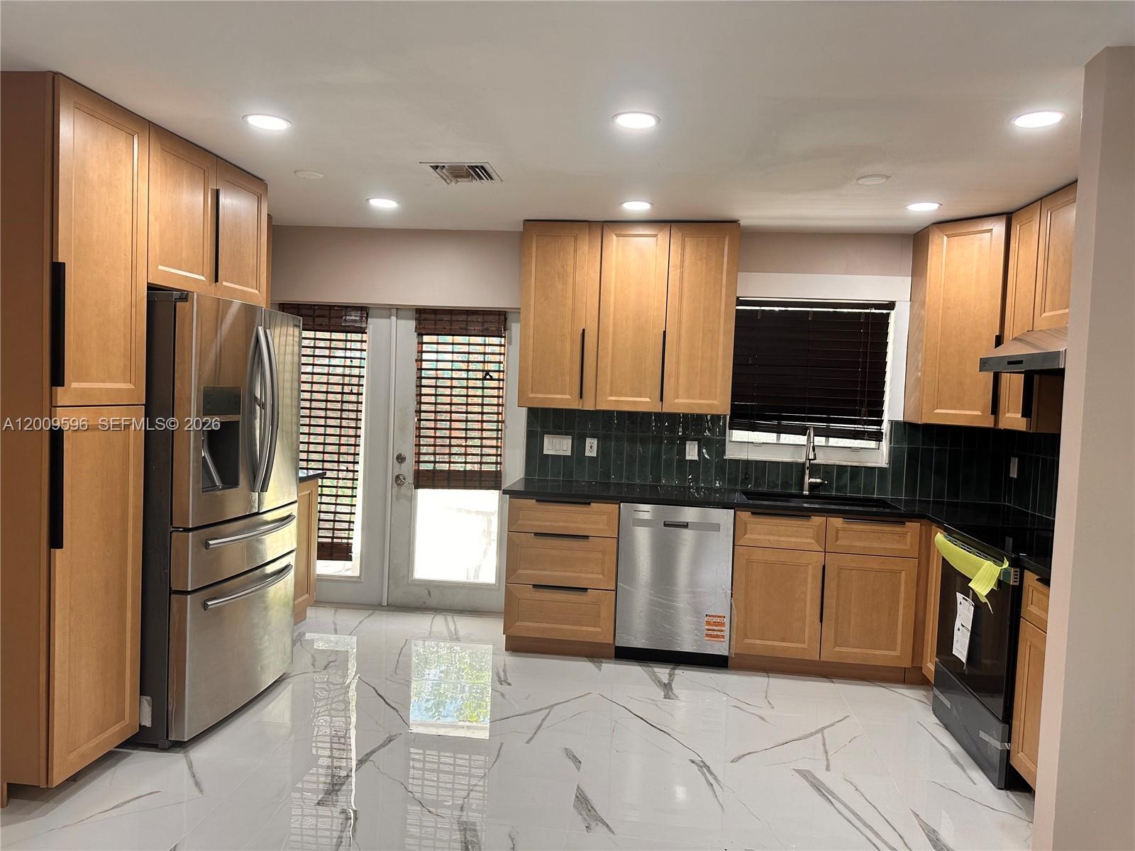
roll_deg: -2.5
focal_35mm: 24
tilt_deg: -2.5
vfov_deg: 56.8
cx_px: 568
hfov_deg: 71.6
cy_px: 426
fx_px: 787
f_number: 1.78
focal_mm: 6.86
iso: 125
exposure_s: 1/120
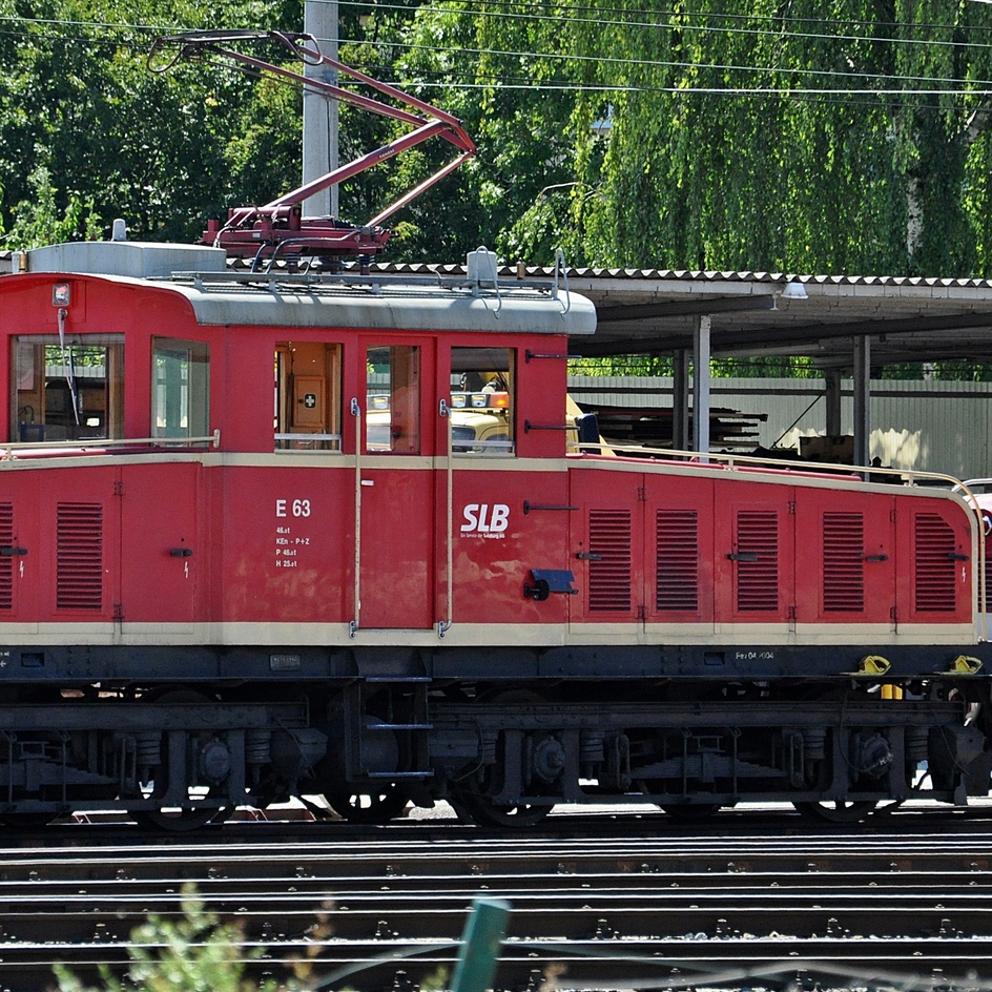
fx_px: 8814
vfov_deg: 6.4
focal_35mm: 272
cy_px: 459
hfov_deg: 6.4
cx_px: 302
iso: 800
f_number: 5.6
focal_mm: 105
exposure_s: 1/1000
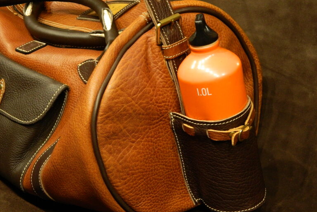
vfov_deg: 18.7
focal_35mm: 73
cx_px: 158
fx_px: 643
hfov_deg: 27.7
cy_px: 113
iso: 400
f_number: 4
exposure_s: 1/25
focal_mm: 12.6
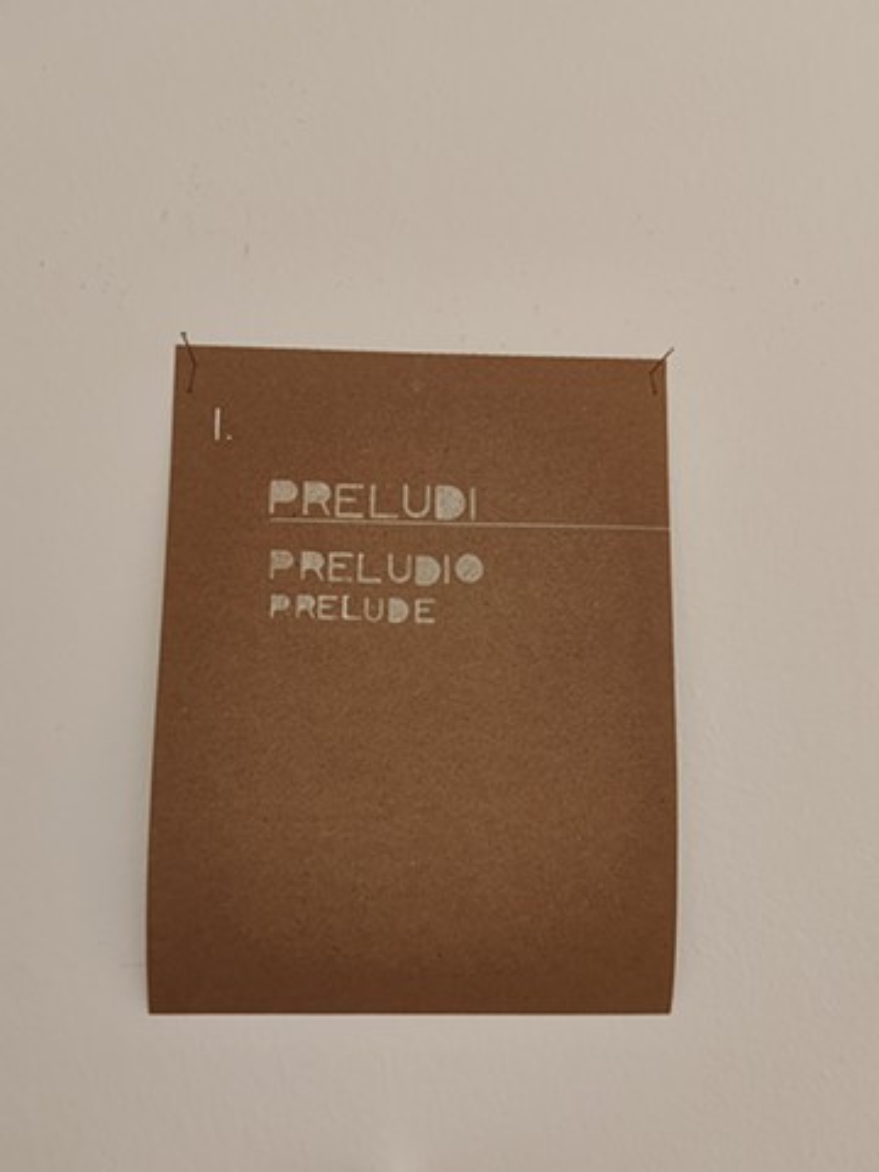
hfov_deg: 48.2
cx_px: 440
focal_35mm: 29
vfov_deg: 61.7
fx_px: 982
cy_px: 586
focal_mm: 6.1
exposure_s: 1/100
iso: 1000
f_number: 1.9
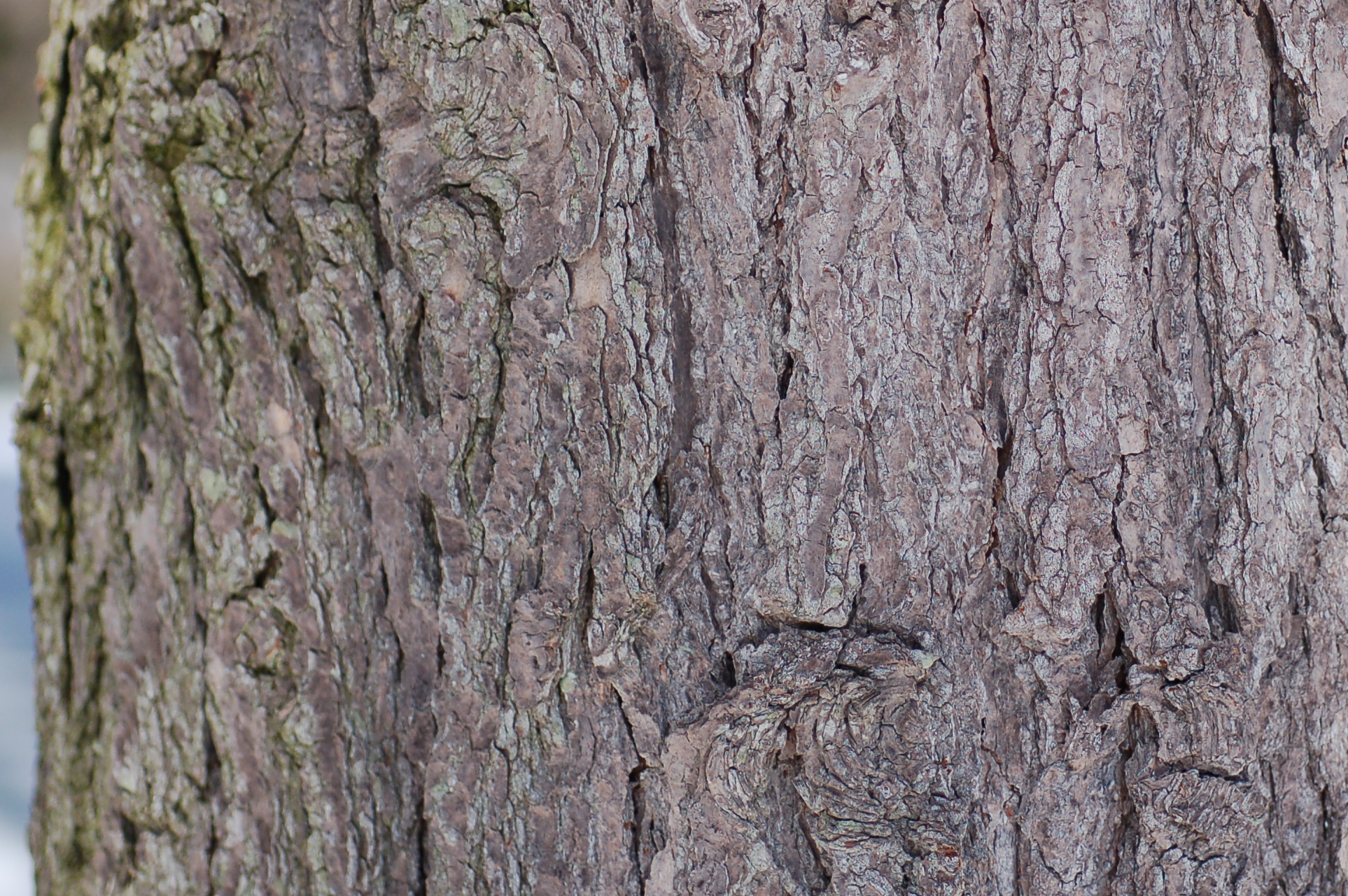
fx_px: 6135
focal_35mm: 164
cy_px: 281
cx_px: 941
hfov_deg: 12.5
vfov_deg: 8.3
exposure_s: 1/3200
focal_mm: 70
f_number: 2.8
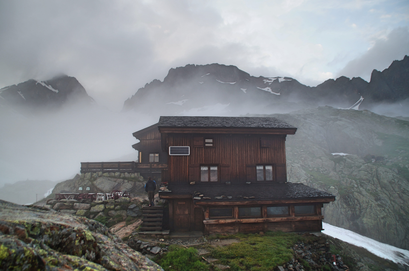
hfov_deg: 67.4
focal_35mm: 27
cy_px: 136
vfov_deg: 47.8
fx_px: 306
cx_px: 204
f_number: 4.5
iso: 100
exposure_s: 1/80
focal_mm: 18
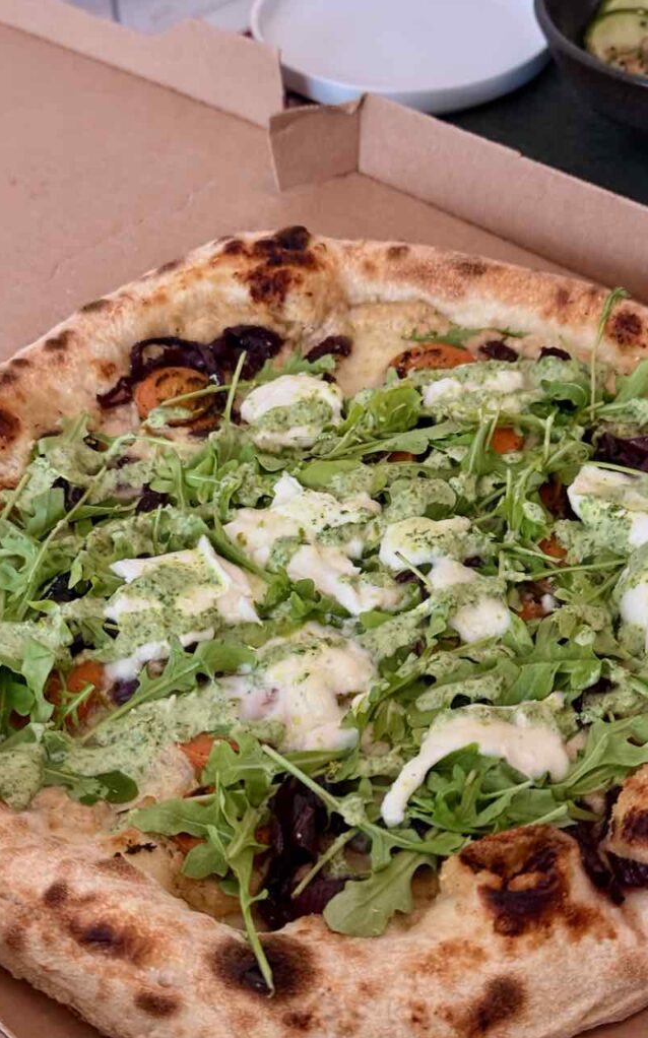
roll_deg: +2.0
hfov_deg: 25.3
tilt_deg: -41.9
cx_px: 355
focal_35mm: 51
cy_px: 519
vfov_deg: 39.6
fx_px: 1442
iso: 500
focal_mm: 6.76
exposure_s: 1/33
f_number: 1.78
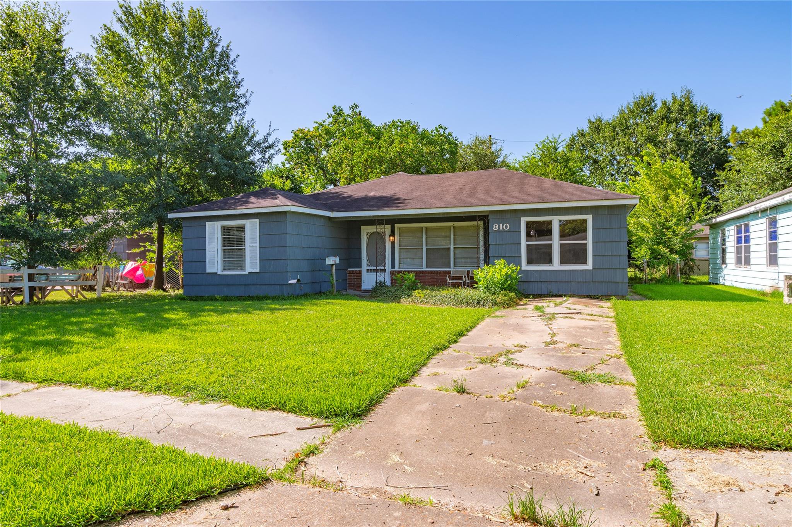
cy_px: 264
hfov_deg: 76.1
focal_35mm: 23
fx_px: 506
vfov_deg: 55.0
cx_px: 396
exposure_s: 1/100
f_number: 11
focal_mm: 23
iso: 125
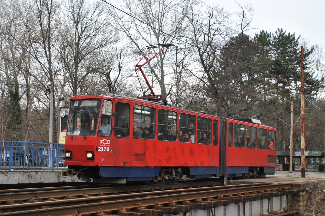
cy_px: 108
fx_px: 325
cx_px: 162
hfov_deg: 53.2
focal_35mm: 36
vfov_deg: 36.8
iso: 450
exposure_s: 1/500
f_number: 4
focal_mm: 24
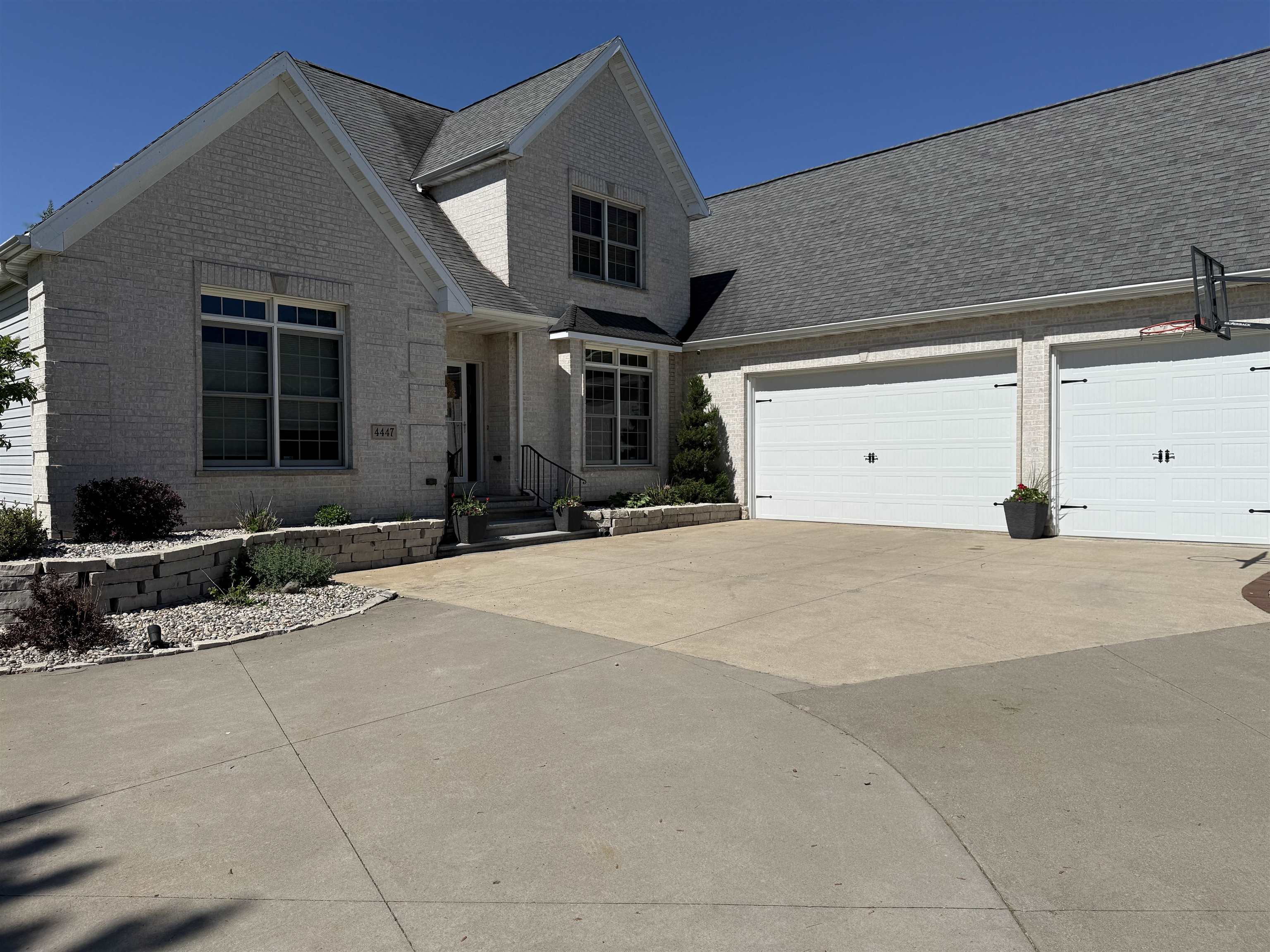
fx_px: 881
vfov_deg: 56.8
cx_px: 635
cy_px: 476
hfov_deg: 71.6
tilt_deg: -0.5
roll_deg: +0.8
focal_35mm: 24
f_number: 1.78
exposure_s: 1/10309
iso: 80
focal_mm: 6.76
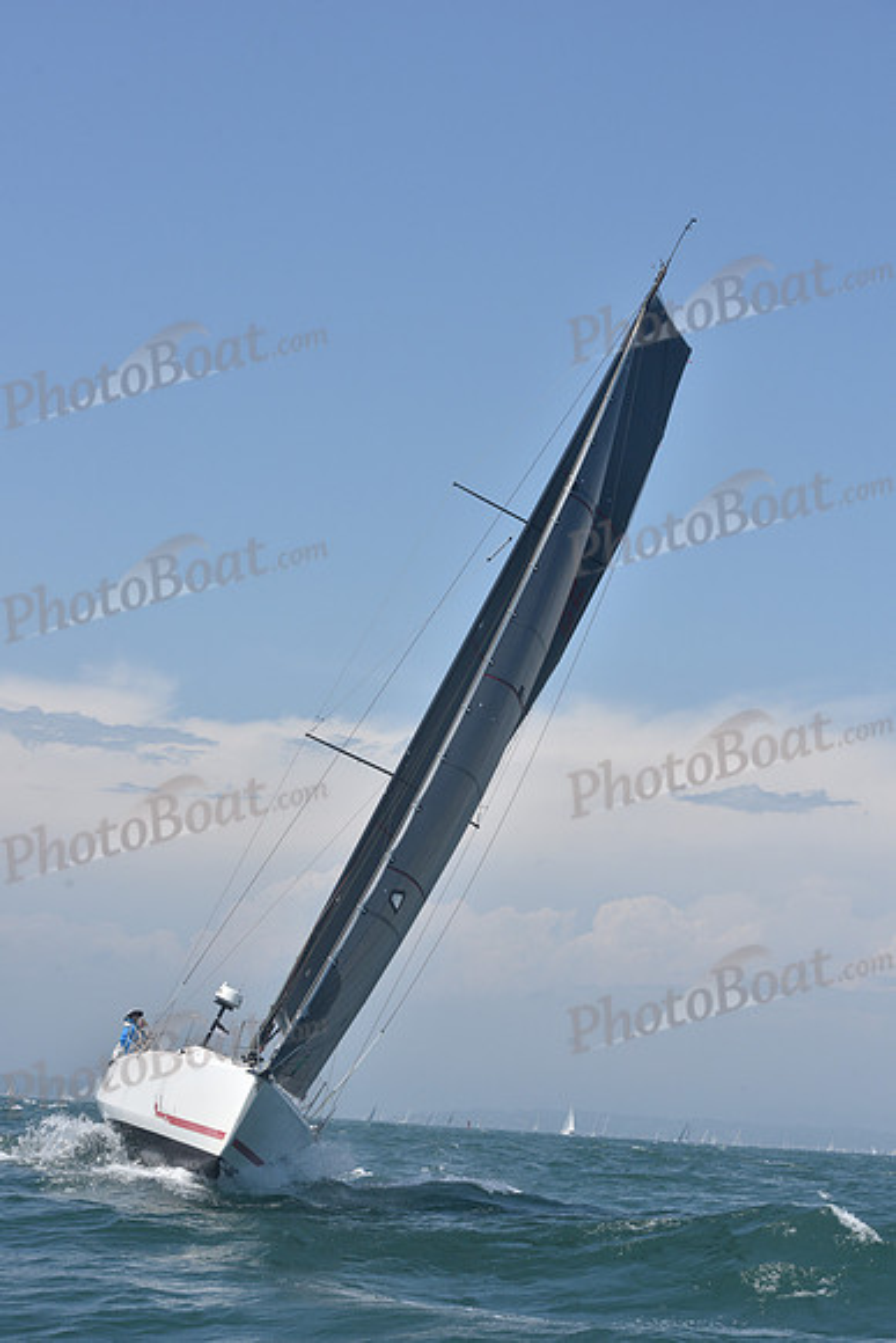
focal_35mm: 70
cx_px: 448
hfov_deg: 19.5
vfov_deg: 28.8
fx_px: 2612
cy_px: 672
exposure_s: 1/1000
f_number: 10
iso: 320
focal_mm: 70
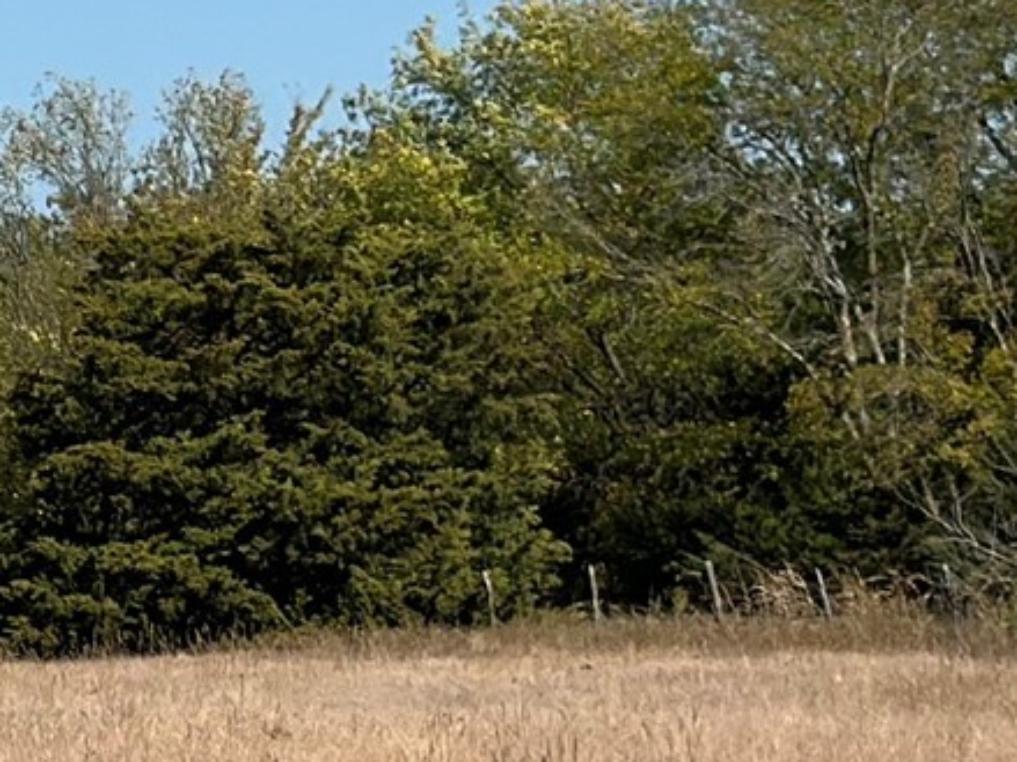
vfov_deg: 6.6
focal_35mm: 224
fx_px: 6579
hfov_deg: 8.3
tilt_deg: -2.5
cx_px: -1223
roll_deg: -0.1
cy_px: 894
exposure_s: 1/8929
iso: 100
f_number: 1.78
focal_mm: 6.86
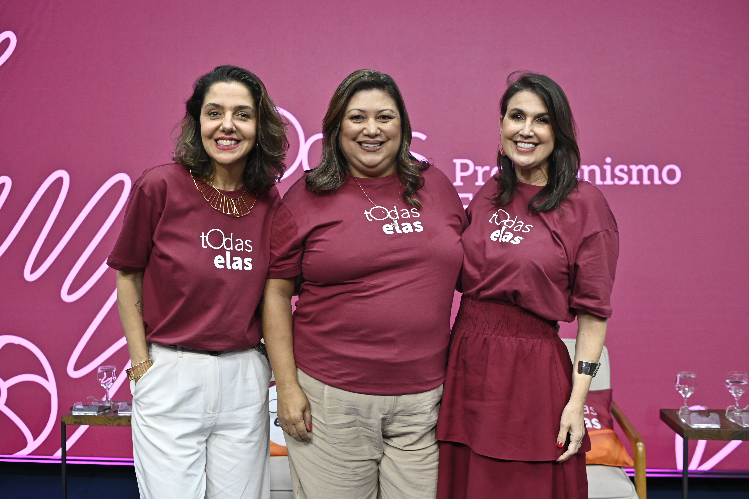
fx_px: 728
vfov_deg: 37.8
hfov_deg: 54.4
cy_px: 250
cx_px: 374
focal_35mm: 35
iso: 2500
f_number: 5
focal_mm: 35
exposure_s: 1/160
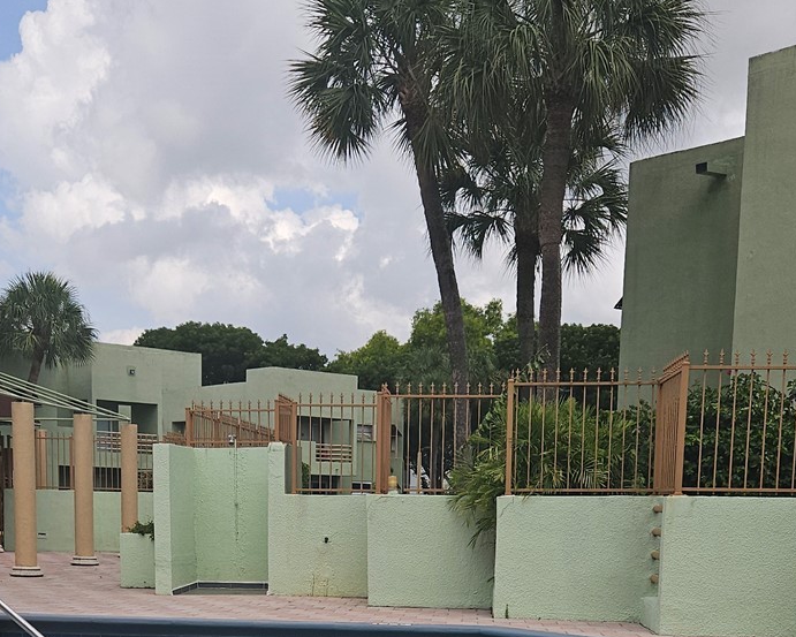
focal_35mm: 52
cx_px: 332
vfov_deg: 27.3
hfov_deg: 35.9
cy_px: 652
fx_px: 1225
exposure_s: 1/1584
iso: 25
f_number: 1.8
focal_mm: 5.4
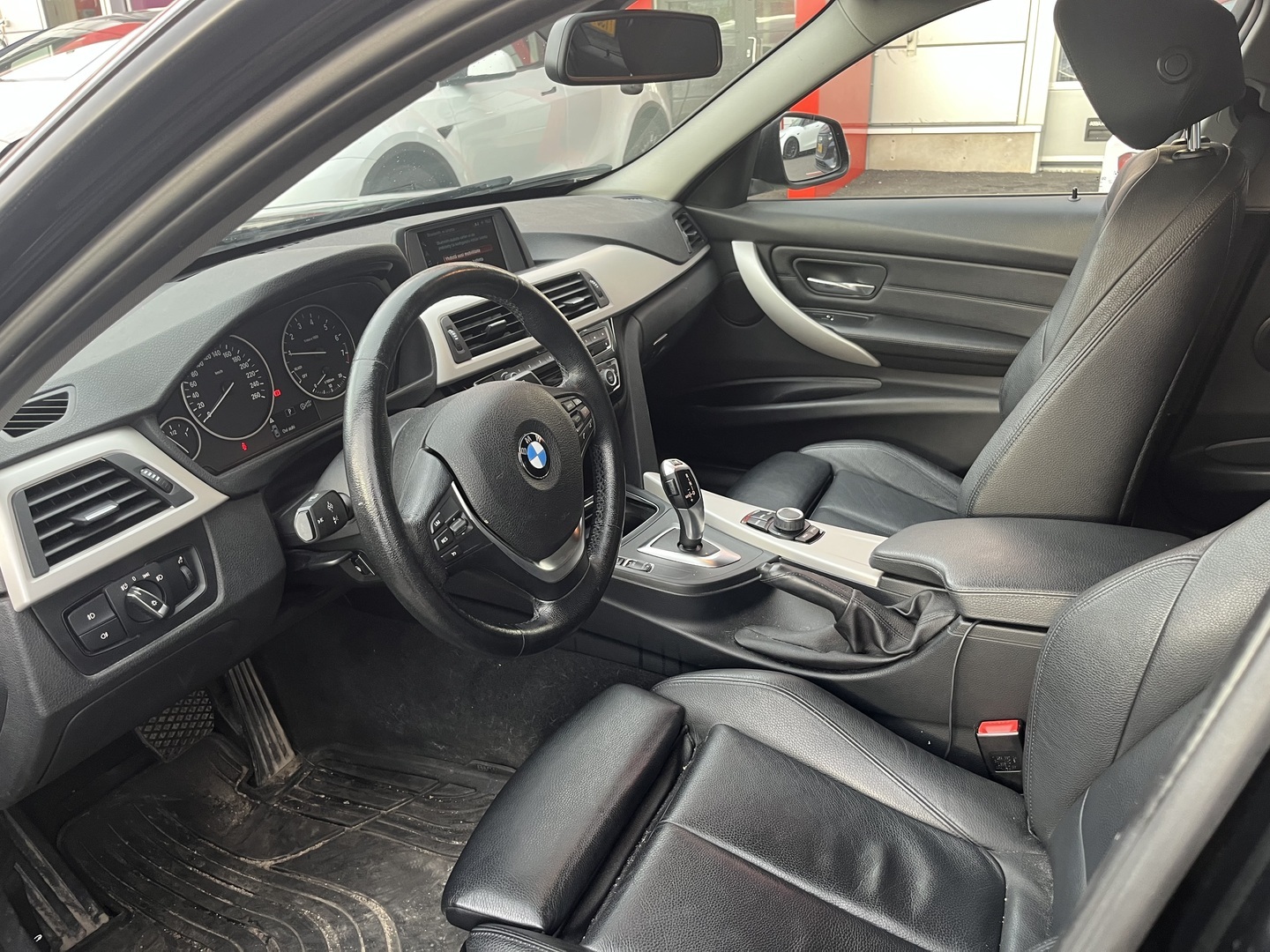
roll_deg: +2.1
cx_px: 635
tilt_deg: -23.5
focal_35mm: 26
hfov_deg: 67.3
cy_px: 476
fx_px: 954
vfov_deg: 53.1
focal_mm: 5.1
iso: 125
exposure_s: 1/73
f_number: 1.6
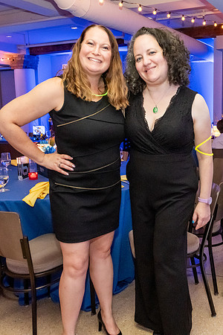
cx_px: 164
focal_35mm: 40
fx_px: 367
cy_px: 165
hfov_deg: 33.2
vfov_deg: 49.0
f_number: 5.6
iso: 3200
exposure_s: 1/60
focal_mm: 17
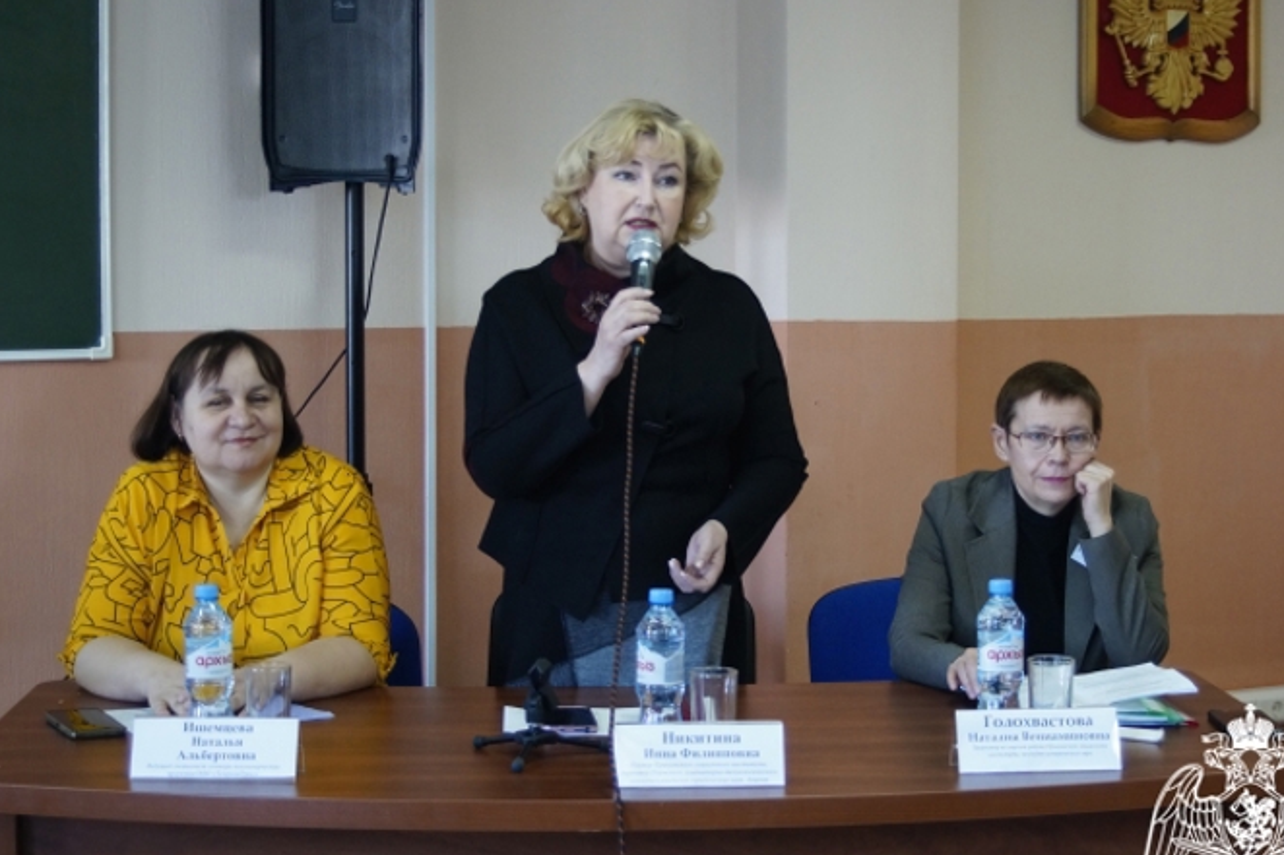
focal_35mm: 77
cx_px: 655
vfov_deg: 17.8
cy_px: 454
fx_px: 2730
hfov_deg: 26.5
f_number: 5
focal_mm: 45
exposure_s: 1/30
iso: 800
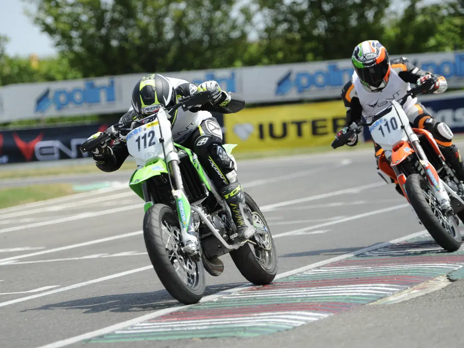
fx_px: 3057
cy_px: 174
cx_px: 215
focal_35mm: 228
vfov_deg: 6.5
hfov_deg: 8.7
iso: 200
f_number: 4
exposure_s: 1/1250
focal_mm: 210
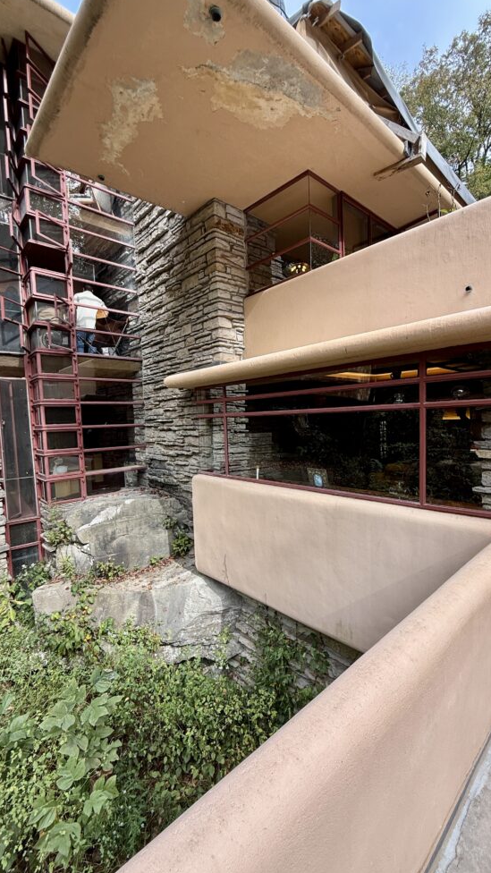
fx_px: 370
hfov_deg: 66.9
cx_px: 269
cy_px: 446
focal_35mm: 16
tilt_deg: -4.8
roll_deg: +3.0
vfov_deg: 99.4
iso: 50
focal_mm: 2.22
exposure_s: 1/245
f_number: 2.2
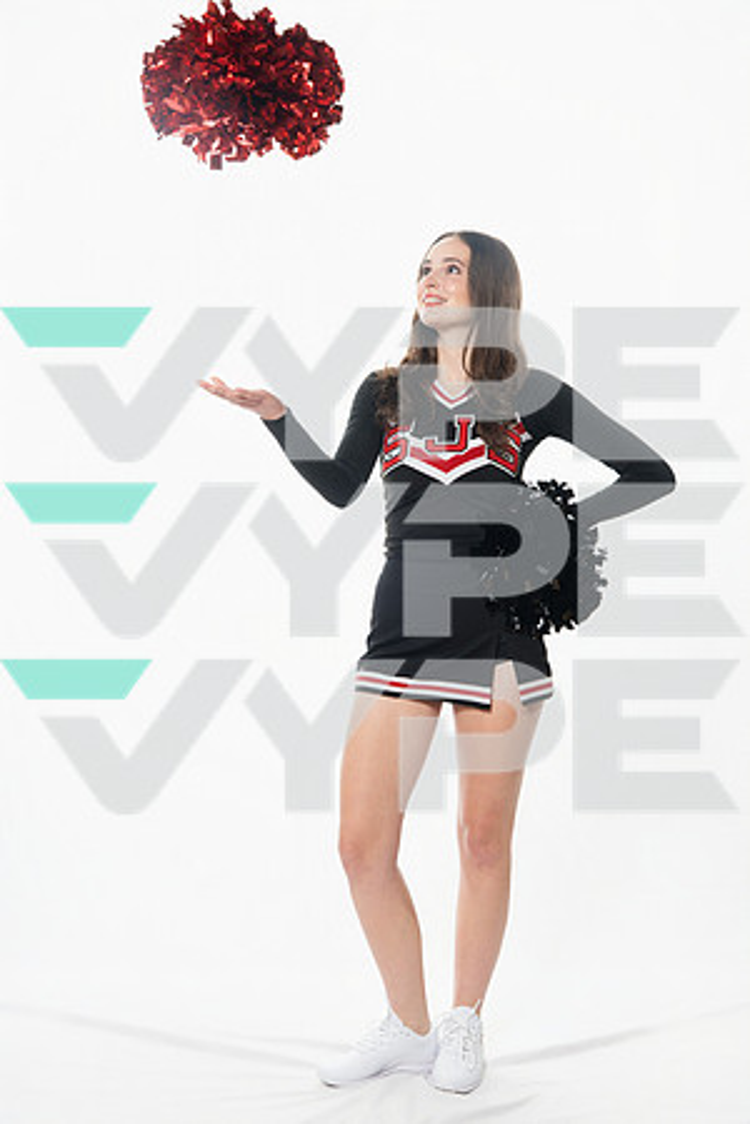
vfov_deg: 34.5
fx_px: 1809
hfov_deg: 23.4
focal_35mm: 58
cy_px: 562
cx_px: 375
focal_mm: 57.9
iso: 800
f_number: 7.1
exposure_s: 1/125
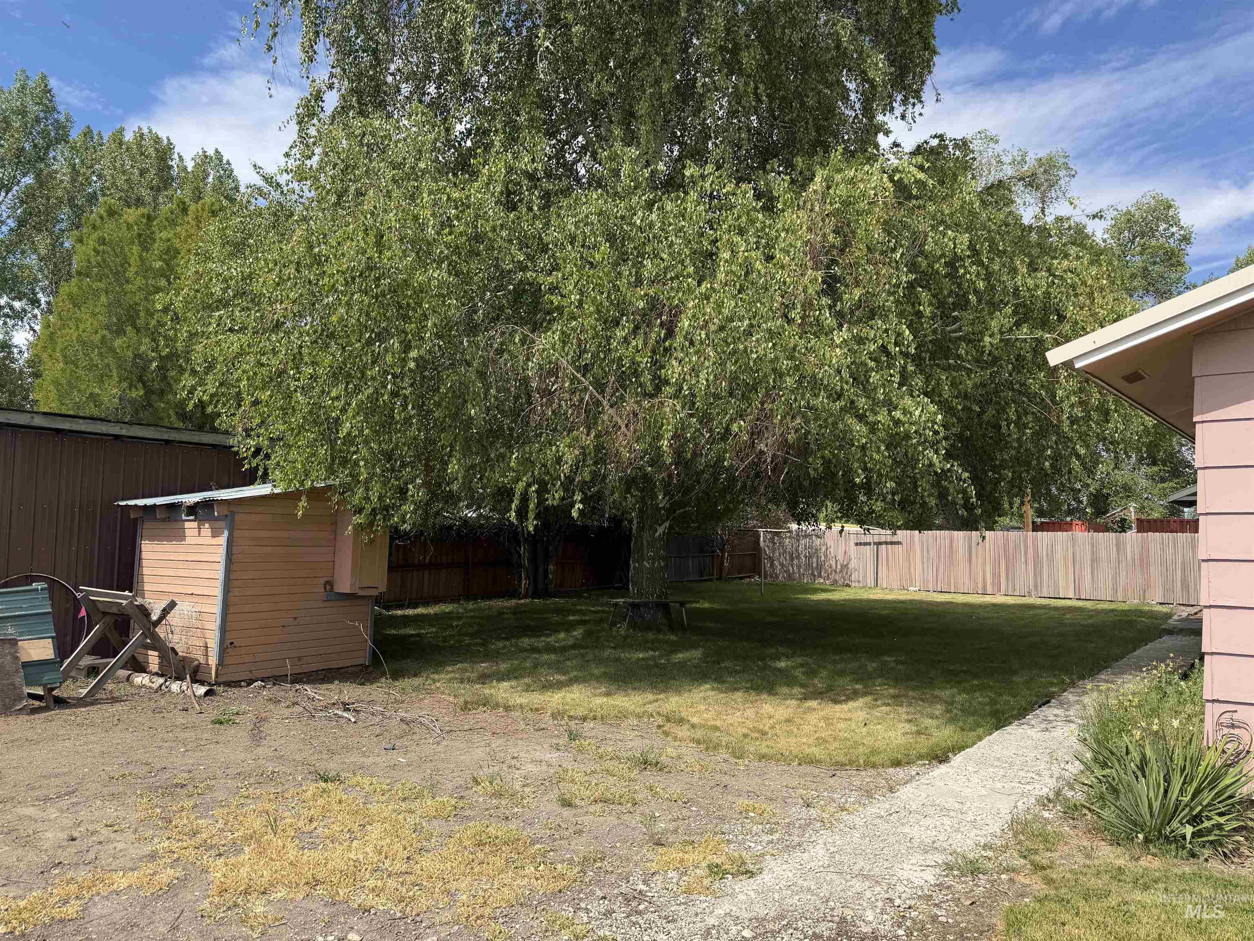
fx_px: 869
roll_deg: -0.2
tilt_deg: +6.5
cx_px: 627
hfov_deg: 71.6
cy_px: 470
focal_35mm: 24
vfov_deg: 56.8
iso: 80
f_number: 1.78
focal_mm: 6.76
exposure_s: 1/3021
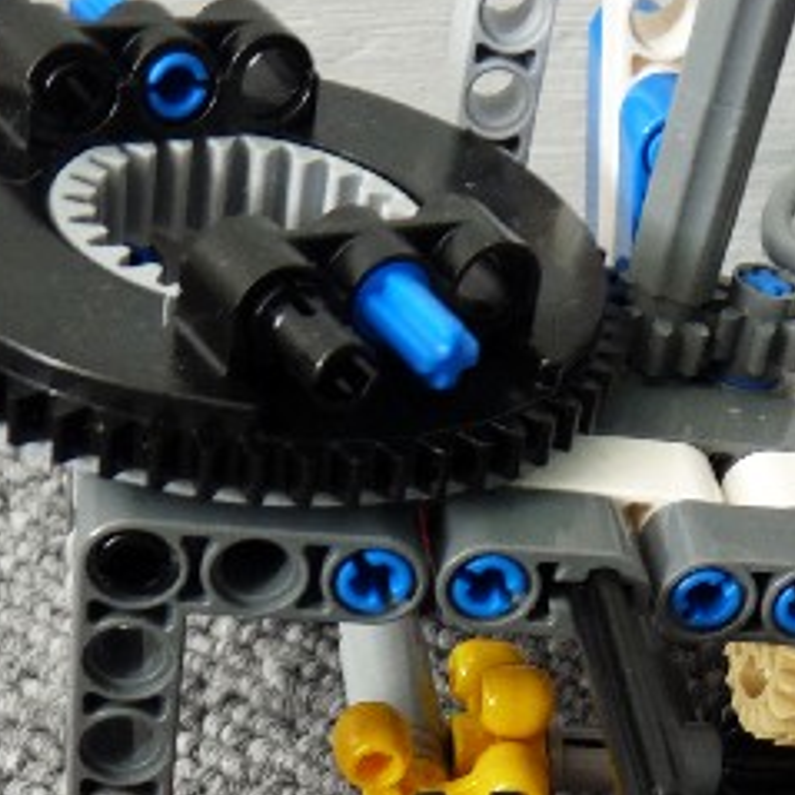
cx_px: 748
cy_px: 895
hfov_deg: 21.1
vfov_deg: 20.5
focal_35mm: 80
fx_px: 2079
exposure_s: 1/2.5
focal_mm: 4.8
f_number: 3.2
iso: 100
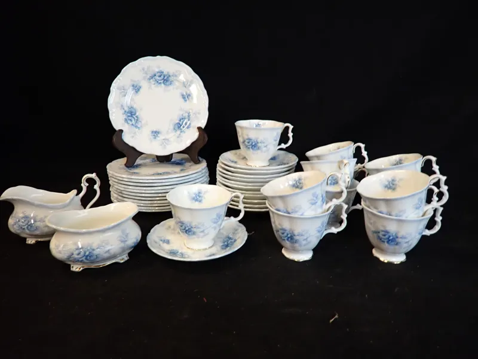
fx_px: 262
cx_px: 239
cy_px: 180
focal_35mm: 19
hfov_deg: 84.7
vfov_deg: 68.7
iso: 200
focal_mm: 3.33
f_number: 2
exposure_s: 1/30
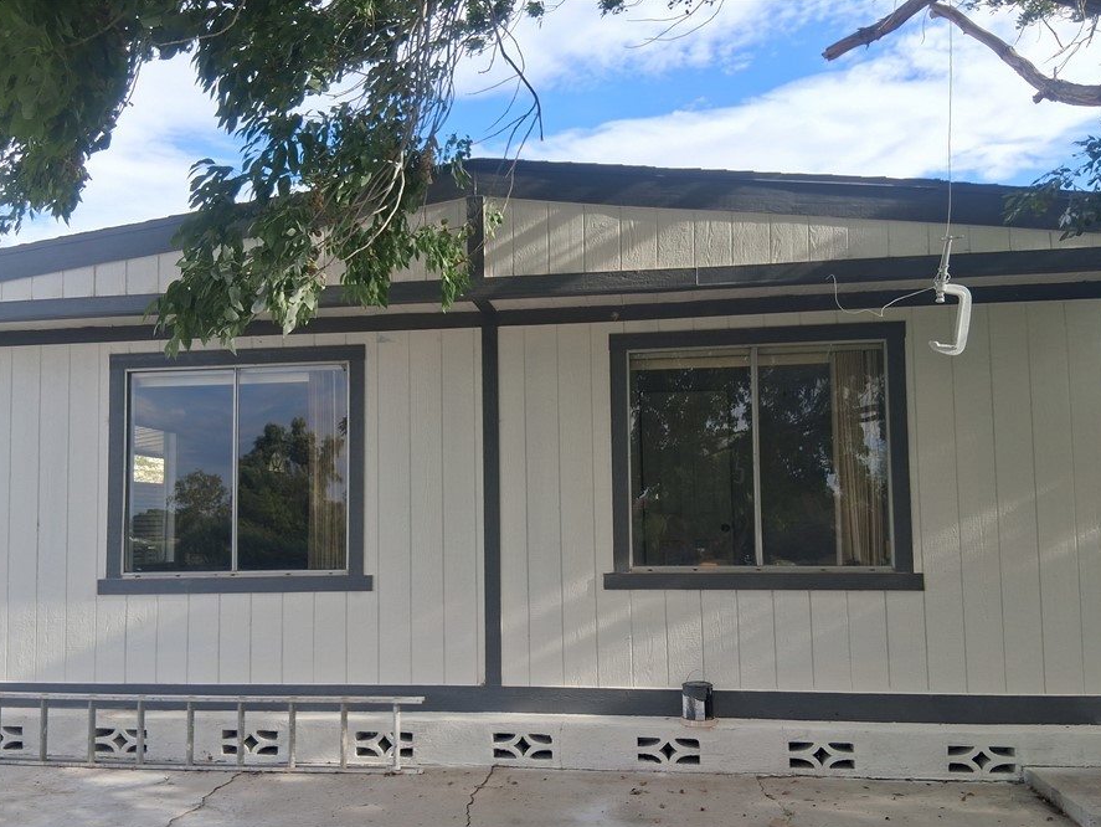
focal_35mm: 30
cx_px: 521
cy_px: 473
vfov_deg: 46.7
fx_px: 955
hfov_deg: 59.9
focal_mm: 3.98
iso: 25
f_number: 1.8
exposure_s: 1/327
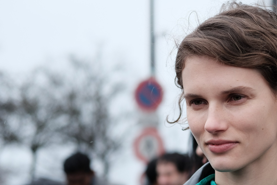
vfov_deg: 13.9
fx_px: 754
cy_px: 137
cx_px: 242
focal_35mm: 98
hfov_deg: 20.5
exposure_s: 1/1000
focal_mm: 35
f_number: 2
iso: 500
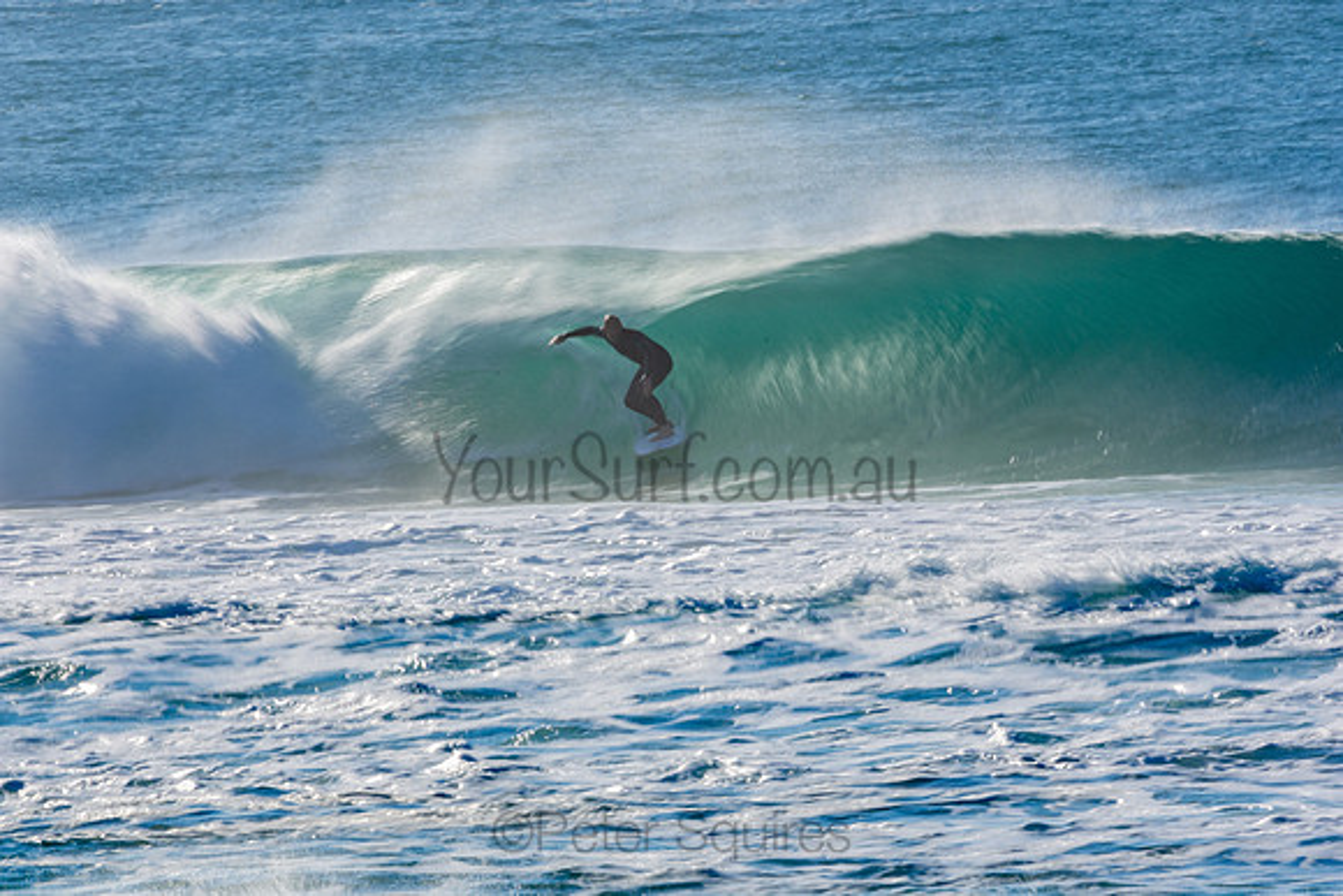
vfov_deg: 1.8
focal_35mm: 750
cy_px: 448
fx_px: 27984
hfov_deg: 2.7
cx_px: 672
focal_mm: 500
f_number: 32
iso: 100
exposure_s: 1/25
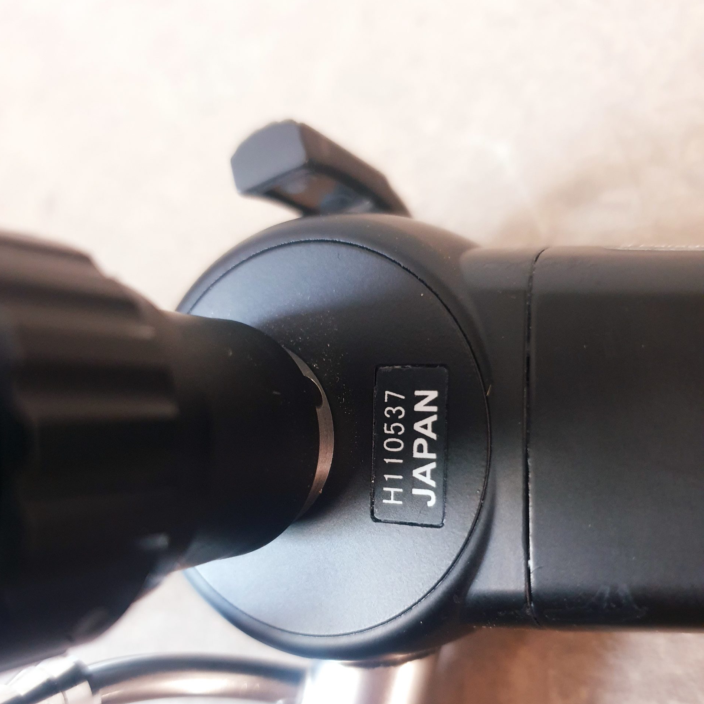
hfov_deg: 52.5
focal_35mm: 31
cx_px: 349
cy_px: 430
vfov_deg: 52.1
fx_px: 713
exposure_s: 1/25
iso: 320
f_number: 1.5
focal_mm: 4.3
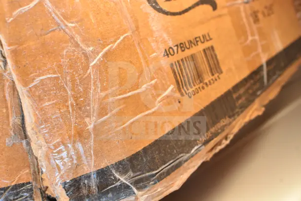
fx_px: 339
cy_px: 100
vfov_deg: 33.0
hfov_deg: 47.9
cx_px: 150
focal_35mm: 40
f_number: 11
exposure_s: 1/500
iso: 6400
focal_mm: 27
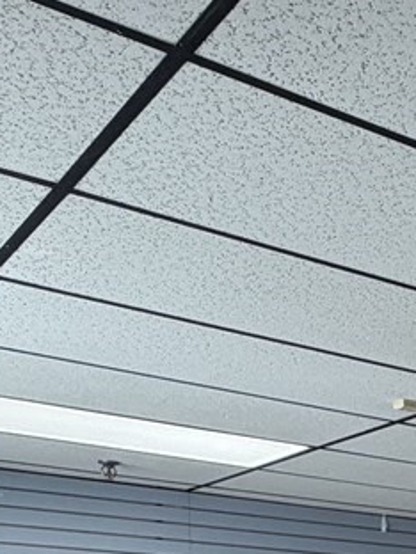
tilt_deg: -4.5
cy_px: 764
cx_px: 800
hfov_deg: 16.7
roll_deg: -0.2
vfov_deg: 23.9
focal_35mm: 69
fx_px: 1106
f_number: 2.2
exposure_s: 1/120
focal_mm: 2.22
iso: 100
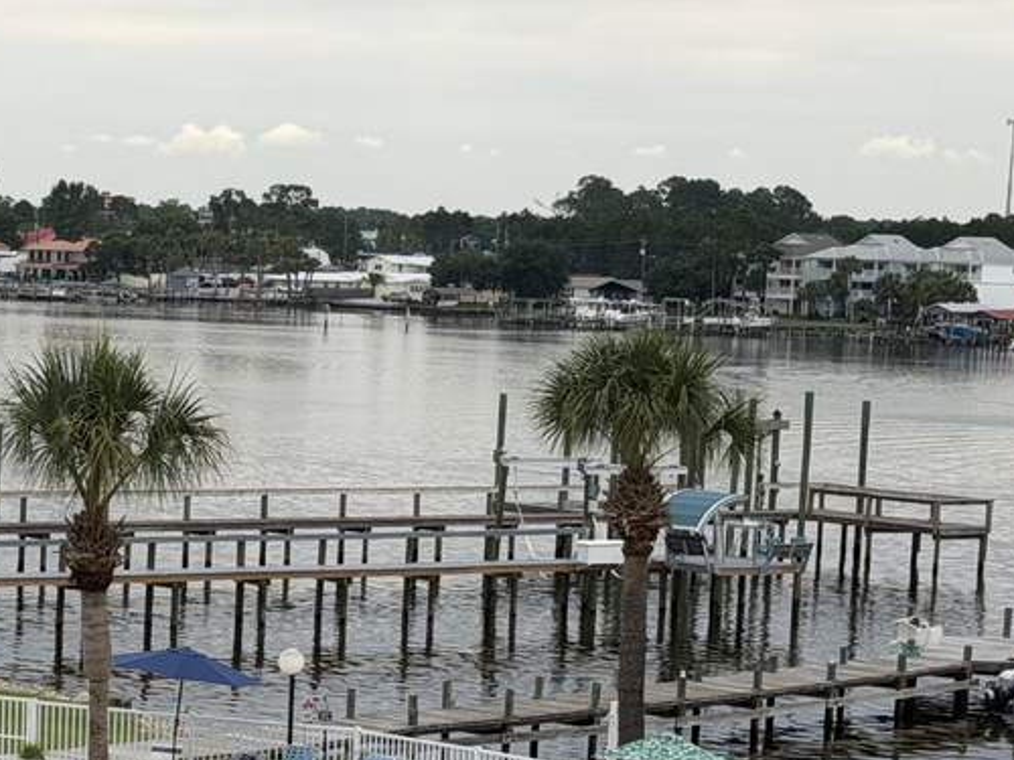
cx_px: 69
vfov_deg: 12.0
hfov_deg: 15.8
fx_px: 3603
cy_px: 580
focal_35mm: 123
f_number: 1.78
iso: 64
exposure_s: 1/3096
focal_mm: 6.76
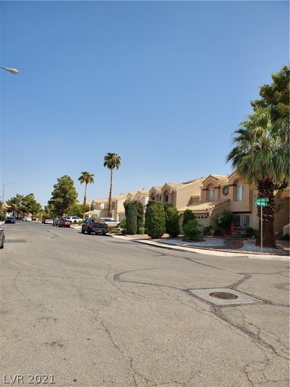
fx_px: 290
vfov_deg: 67.3
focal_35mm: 26
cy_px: 194
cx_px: 145
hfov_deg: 53.1
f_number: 2.4
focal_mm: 4.3
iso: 50
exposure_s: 1/1707
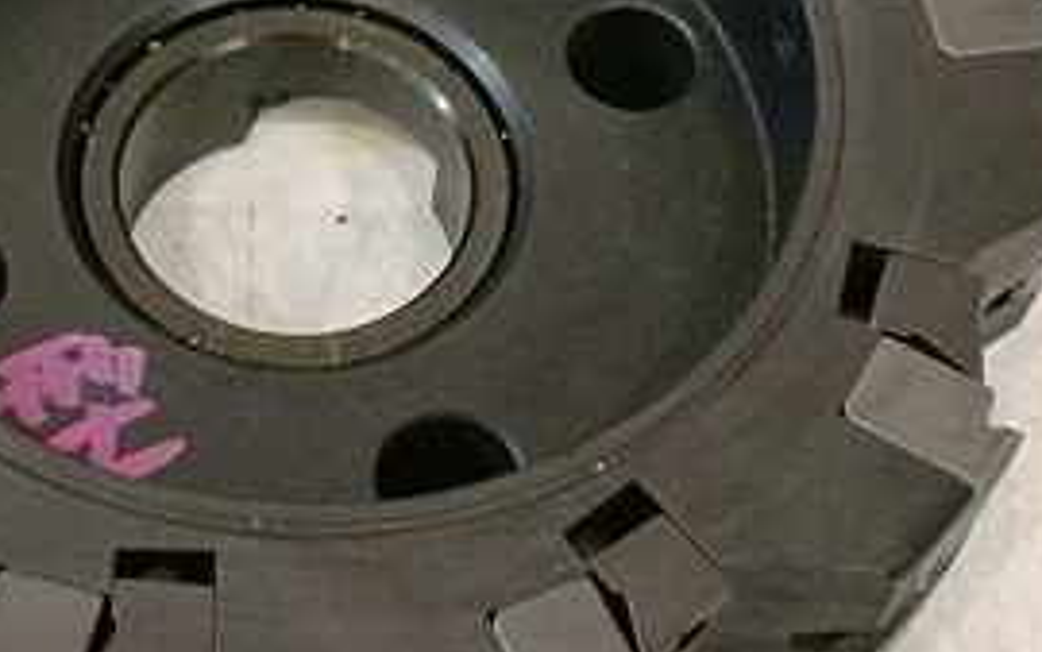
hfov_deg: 23.4
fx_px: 2500
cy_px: 170
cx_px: 289
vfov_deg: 14.8
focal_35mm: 88
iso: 500
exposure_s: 1/60
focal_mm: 6.3
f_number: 3.1
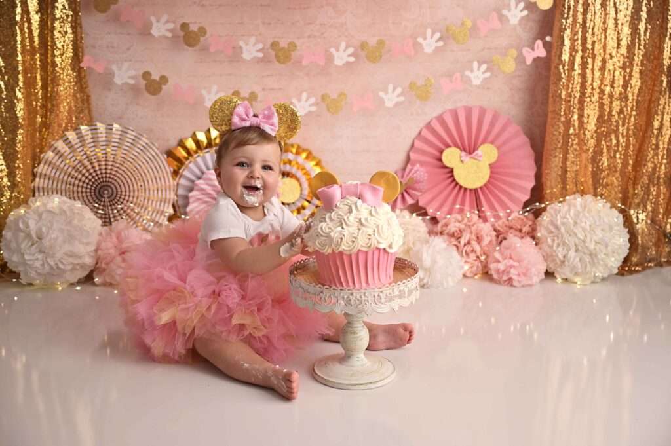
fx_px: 726
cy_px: 223
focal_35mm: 39
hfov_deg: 49.6
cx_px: 336
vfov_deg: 34.2
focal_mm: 39
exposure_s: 1/100
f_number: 2.8
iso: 125
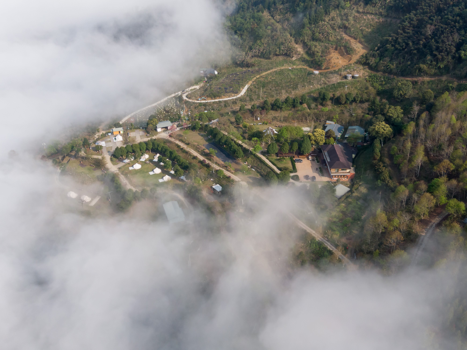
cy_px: 175
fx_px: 526
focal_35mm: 39
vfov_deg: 36.8
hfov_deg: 47.9
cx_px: 234
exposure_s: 1/800
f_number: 3.4
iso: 100
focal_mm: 6.63
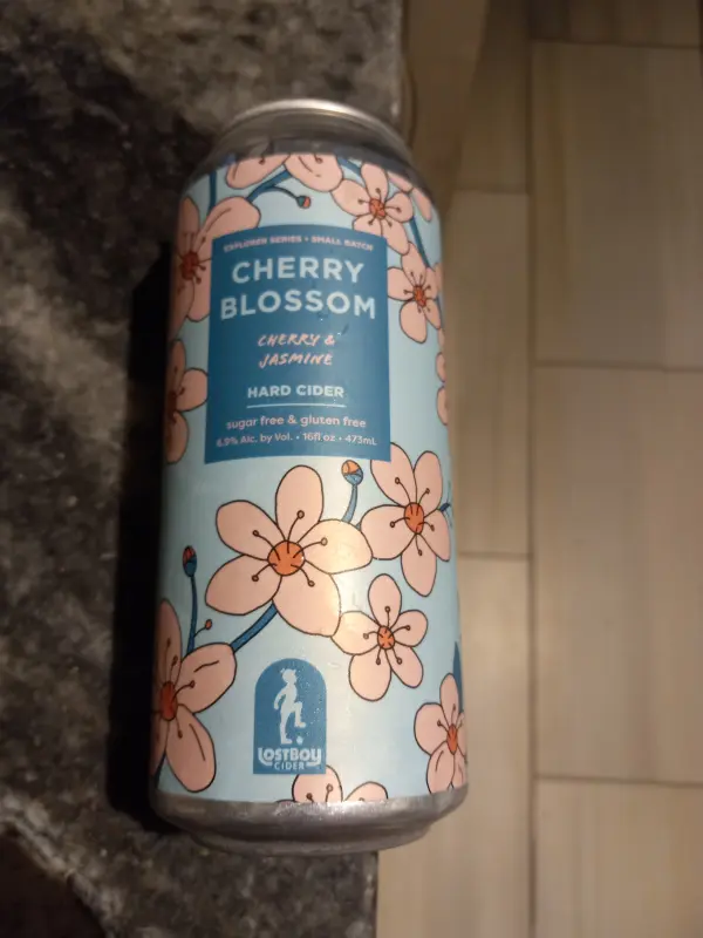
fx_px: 731
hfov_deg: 51.4
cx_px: 352
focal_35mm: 27
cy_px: 469
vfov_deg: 65.3
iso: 200
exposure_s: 1/60
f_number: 1.8
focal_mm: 3.94
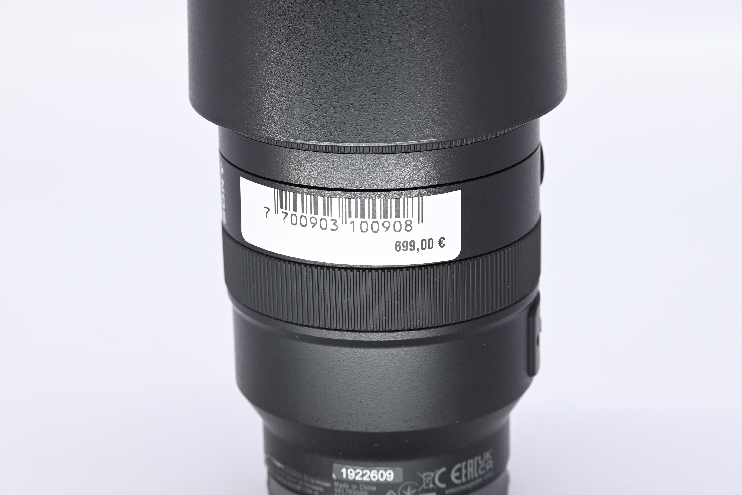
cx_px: 371
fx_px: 2411
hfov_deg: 17.5
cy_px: 248
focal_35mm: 117
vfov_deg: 11.7
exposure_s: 1/160
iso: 500
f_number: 9
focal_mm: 78
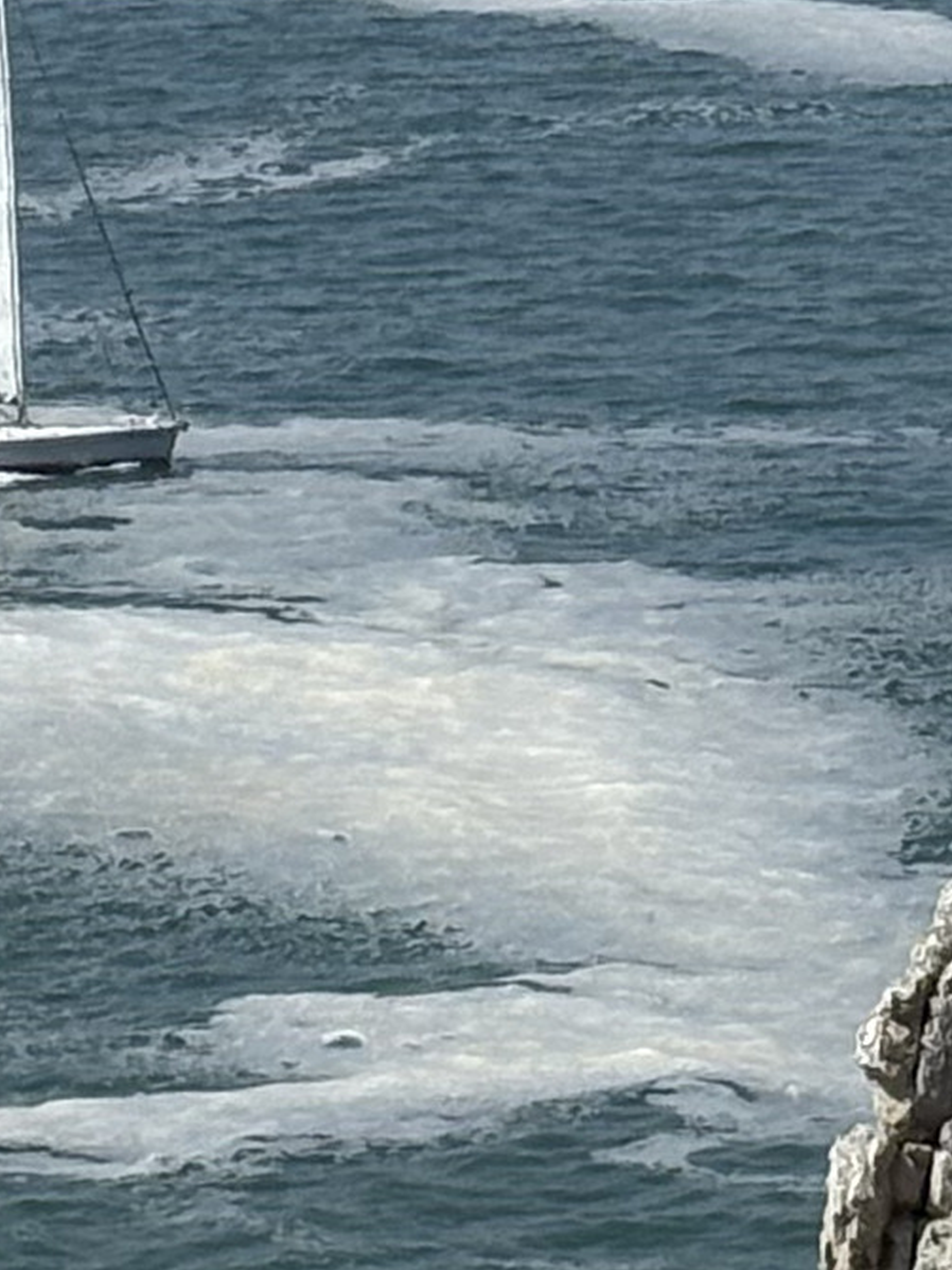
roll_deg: +0.9
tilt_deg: -4.0
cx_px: 591
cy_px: -104
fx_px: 11371
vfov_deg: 6.4
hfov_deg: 4.8
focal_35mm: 310
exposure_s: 1/4630
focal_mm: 5.96
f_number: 1.6
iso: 32
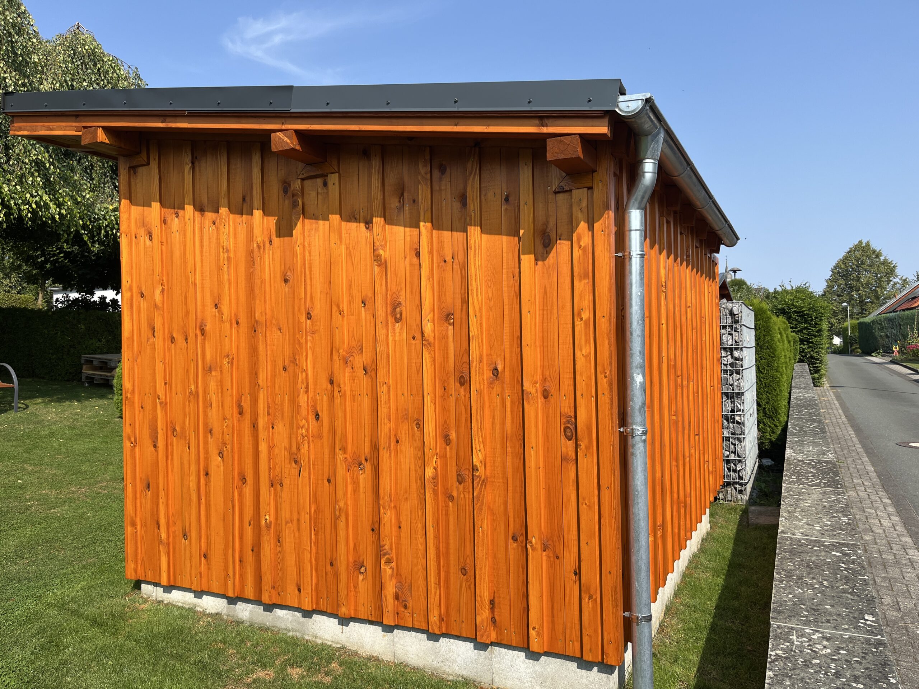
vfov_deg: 53.1
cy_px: 344
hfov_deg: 67.3
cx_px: 460
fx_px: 690
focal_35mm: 26
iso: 50
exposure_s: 1/2513
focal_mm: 5.1
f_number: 1.6
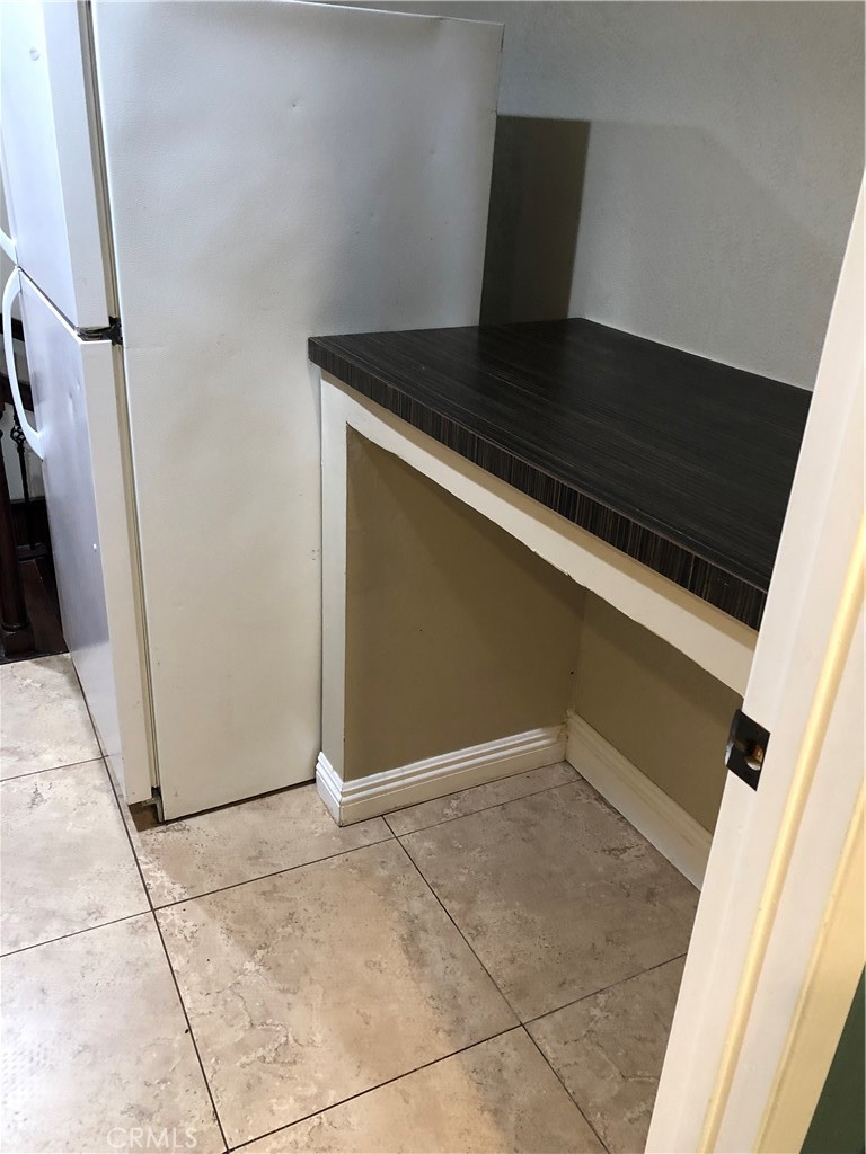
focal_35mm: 28
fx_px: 934
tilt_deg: -25.4
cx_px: 433
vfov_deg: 63.4
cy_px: 577
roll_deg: -1.6
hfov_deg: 49.7
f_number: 1.8
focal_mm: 4
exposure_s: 1/15
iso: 50
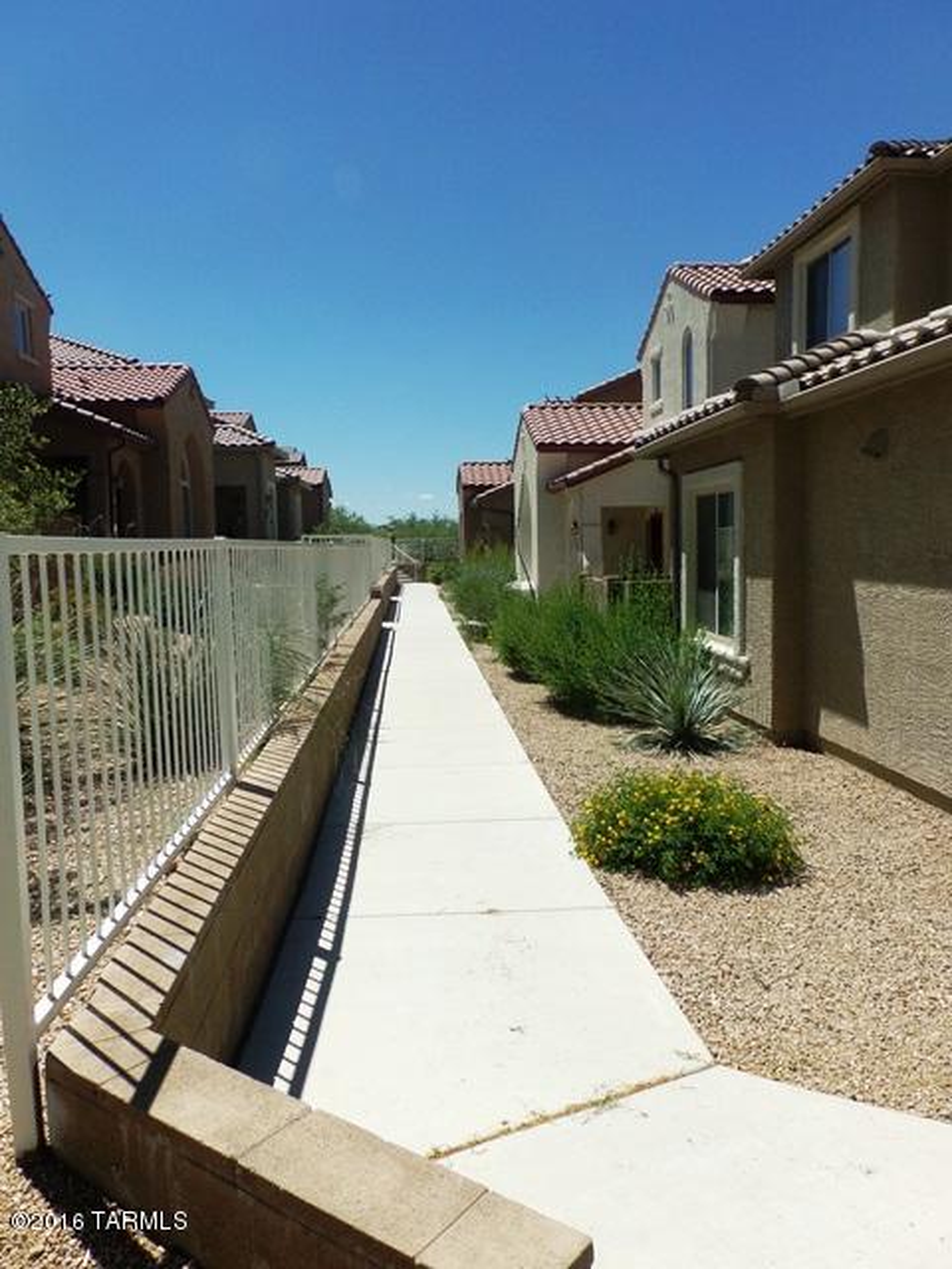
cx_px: 476
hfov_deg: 53.1
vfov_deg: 67.3
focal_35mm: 26
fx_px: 953
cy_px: 634
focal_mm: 4.7
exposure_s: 1/450
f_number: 7.52
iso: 100
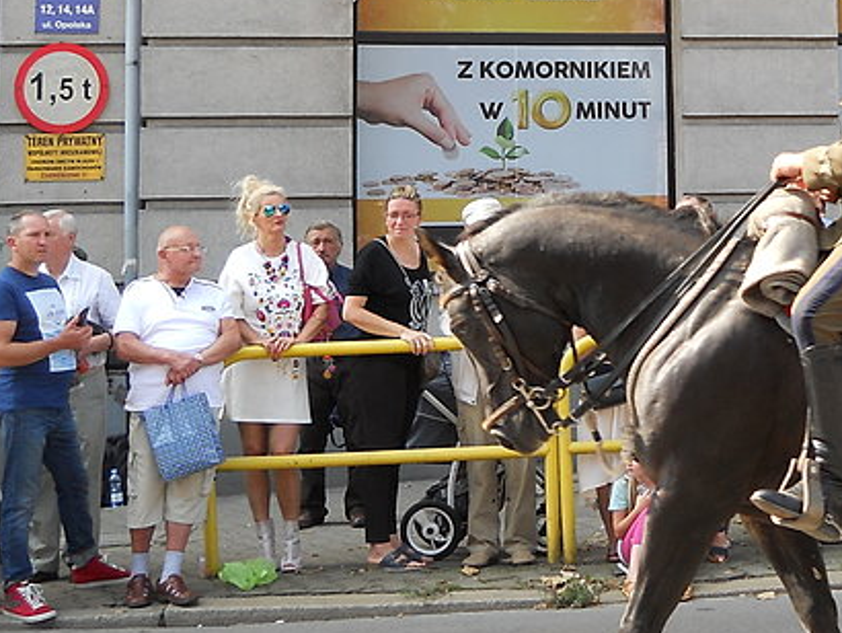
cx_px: 754
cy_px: 155
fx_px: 2190
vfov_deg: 16.3
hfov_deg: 21.3
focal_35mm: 90
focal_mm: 6.72
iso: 80
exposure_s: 1/200
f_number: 3.1
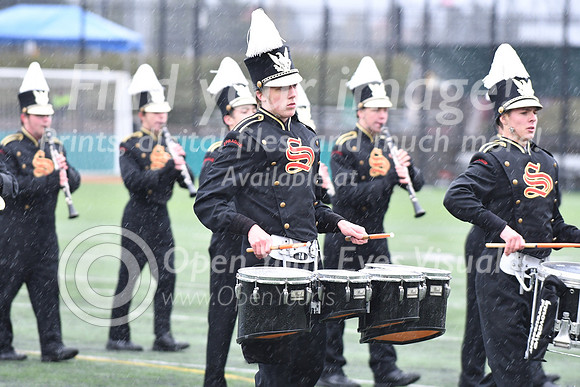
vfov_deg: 4.6
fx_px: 4834
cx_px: 290
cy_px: 194
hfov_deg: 6.9
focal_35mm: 300
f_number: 4
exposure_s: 1/400
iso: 1000
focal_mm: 200
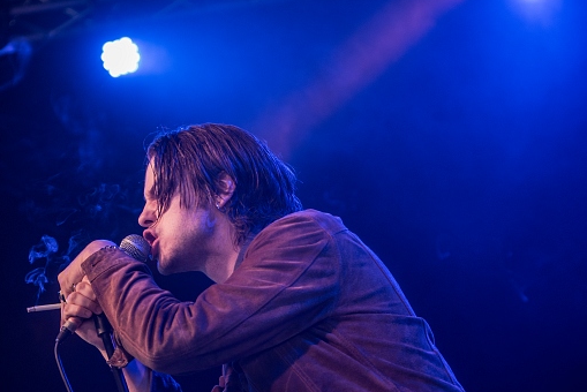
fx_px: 1615
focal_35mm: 99
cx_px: 256
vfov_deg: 13.8
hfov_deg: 20.6
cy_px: 253
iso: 500
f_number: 2.8
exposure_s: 1/125
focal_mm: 70
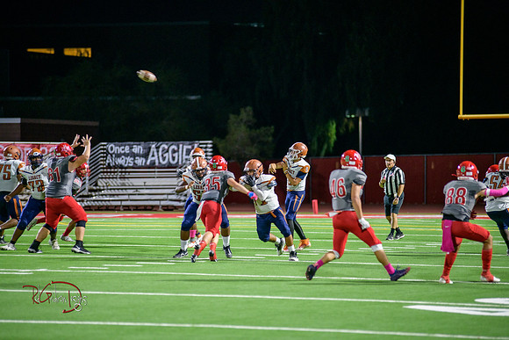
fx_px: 2475
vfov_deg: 7.9
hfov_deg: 11.7
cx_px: 254
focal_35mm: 175
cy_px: 170
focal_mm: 175
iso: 1600
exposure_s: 1/250
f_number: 2.8
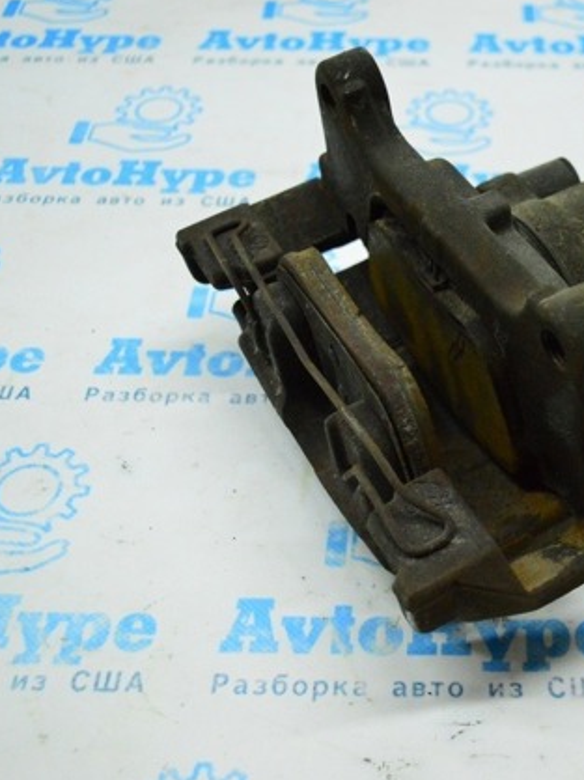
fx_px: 1142
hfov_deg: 28.3
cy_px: 391
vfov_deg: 37.7
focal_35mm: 51
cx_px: 433
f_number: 3.8
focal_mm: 23
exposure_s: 1/800
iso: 6400
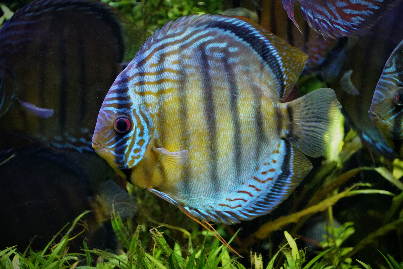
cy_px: 134
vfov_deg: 8.5
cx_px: 202
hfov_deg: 12.7
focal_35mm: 162
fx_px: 1813
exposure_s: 1/250
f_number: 5.6
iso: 10000
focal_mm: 108
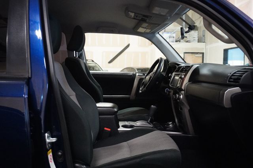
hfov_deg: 57.2
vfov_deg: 39.9
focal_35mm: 33
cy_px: 84
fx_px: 232
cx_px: 126
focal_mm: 22
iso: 6400
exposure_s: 1/100
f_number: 4
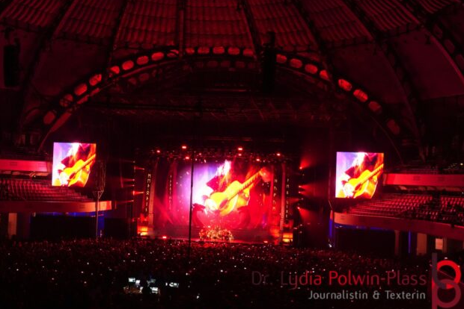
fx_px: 671
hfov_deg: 38.1
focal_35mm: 52
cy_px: 152
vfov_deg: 26.0
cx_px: 203
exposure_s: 1/60
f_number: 4
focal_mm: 28
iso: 6400
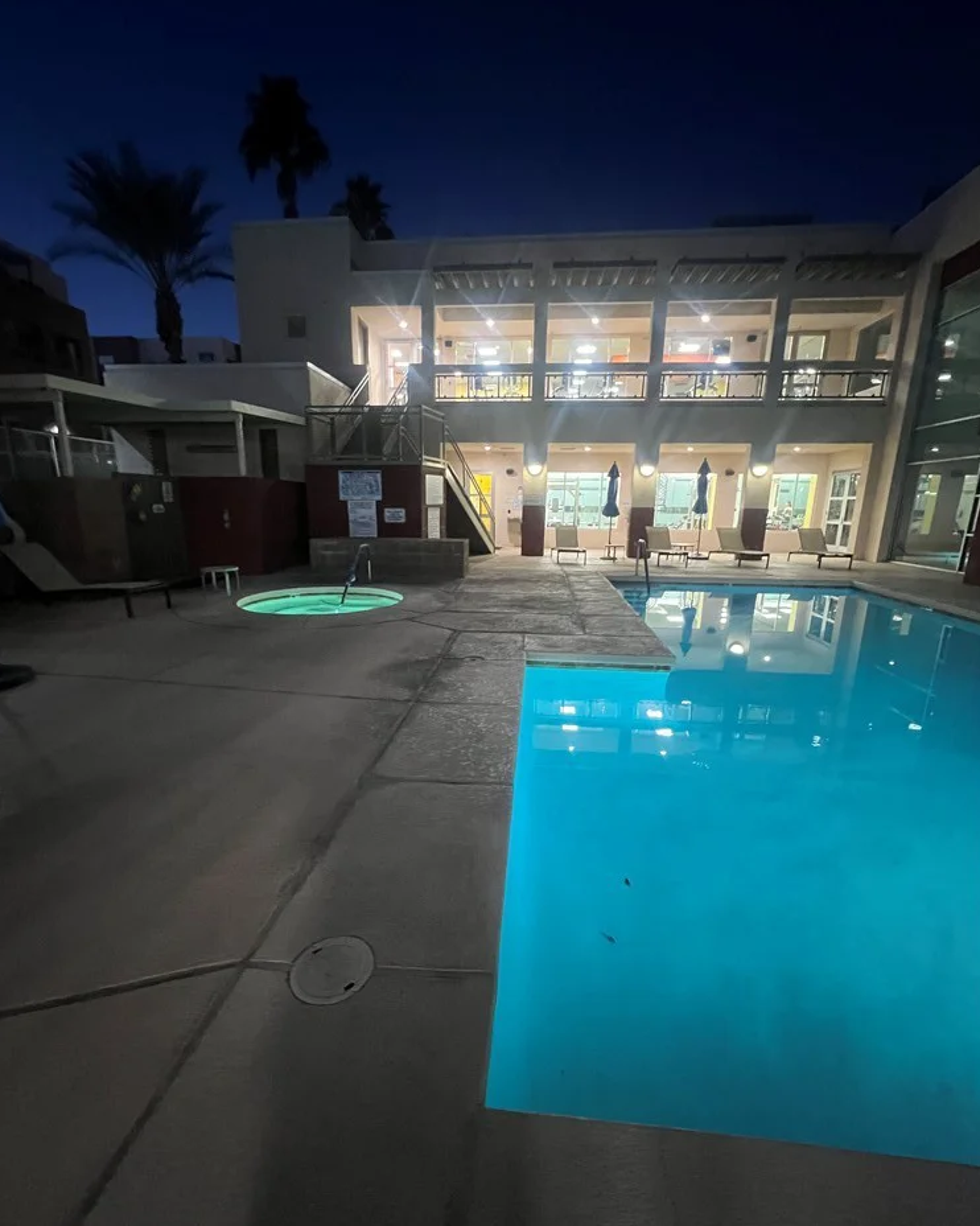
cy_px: 641
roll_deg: +1.3
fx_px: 508
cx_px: 481
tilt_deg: -12.2
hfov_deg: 88.0
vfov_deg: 100.6
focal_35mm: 14
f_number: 1.8
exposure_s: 1/40
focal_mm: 1.57
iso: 800
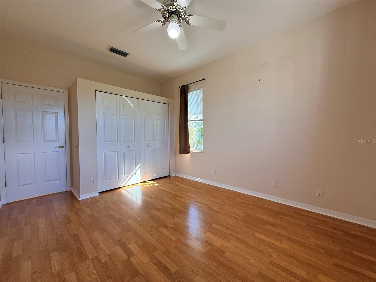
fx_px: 152
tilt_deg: -1.3
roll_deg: +0.2
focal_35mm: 14
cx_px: 188
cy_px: 141
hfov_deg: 102.1
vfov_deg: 85.7
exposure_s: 1/120
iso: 125
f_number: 2.2
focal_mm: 2.22
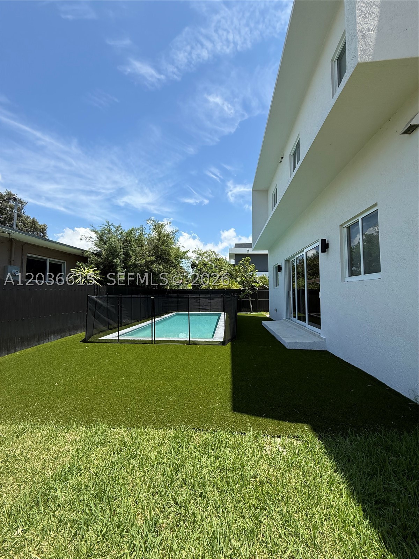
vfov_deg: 102.1
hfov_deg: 85.7
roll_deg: +0.1
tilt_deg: +3.9
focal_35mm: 14
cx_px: 210
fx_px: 226
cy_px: 280
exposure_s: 1/1464
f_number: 2.2
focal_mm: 2.22
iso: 50
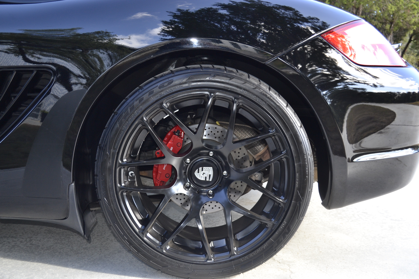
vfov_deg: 34.2
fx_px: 454
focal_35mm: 39
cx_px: 210
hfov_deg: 49.6
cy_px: 140
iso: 320
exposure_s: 1/125
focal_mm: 26
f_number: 4.2
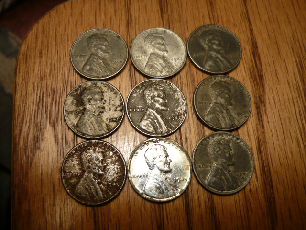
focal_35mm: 33
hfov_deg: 55.4
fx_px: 292
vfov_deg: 42.9
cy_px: 115
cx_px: 153
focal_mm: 5.5
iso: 100
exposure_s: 1/30
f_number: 2.8
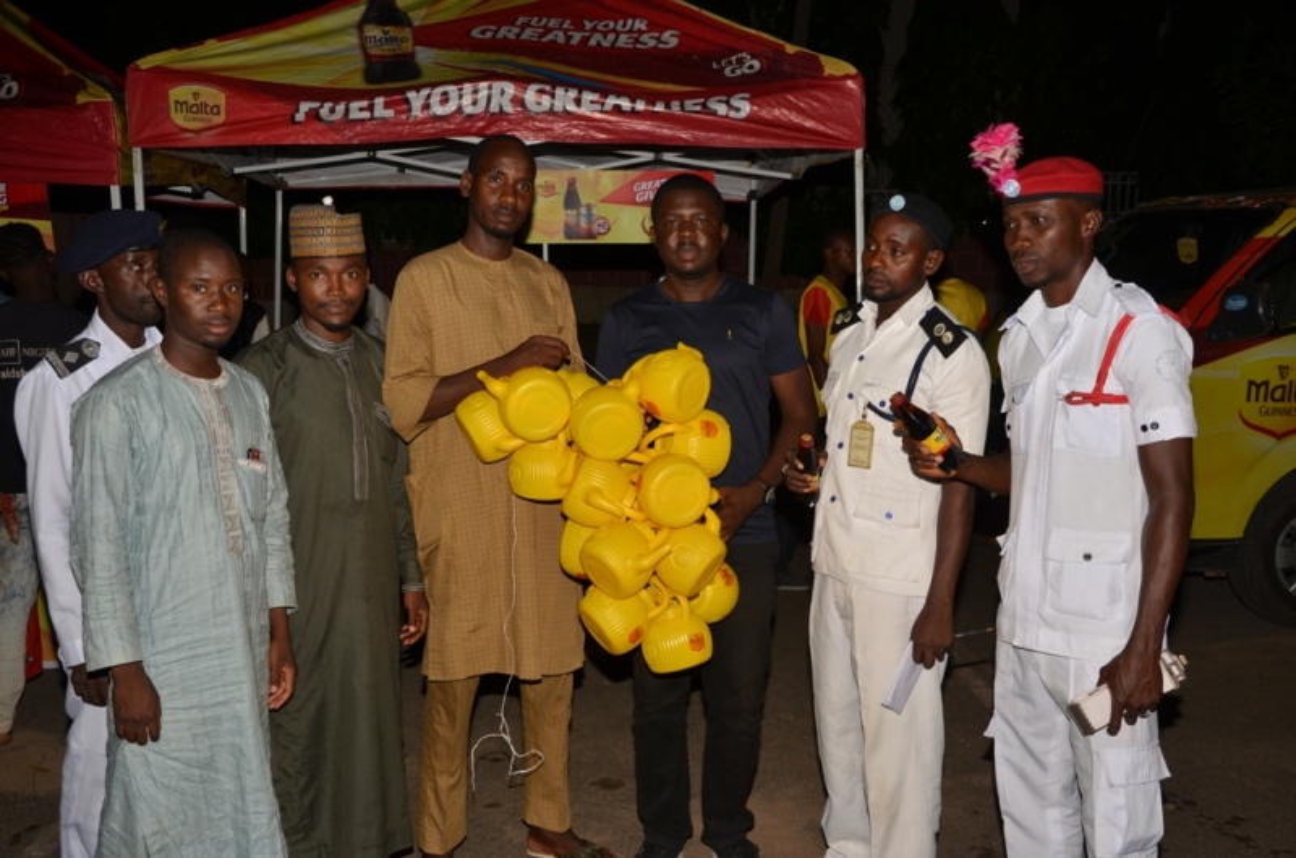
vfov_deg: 35.3
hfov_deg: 51.4
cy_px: 429
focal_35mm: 38
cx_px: 648
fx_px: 1347
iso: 400
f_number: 5.6
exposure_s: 1/60
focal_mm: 25
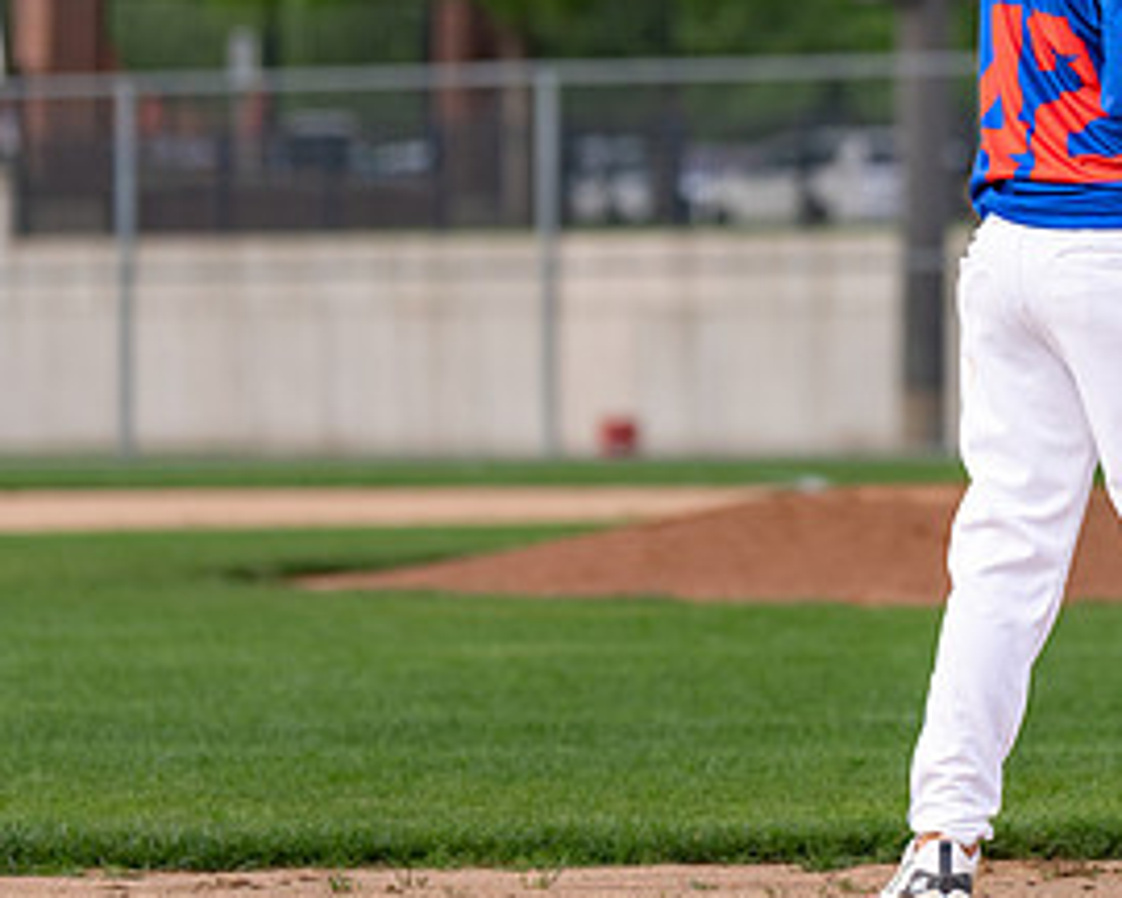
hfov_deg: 7.5
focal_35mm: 258
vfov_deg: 6.0
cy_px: 187
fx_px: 8567
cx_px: 1068
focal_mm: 118
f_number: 2.8
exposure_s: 1/1600
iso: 250
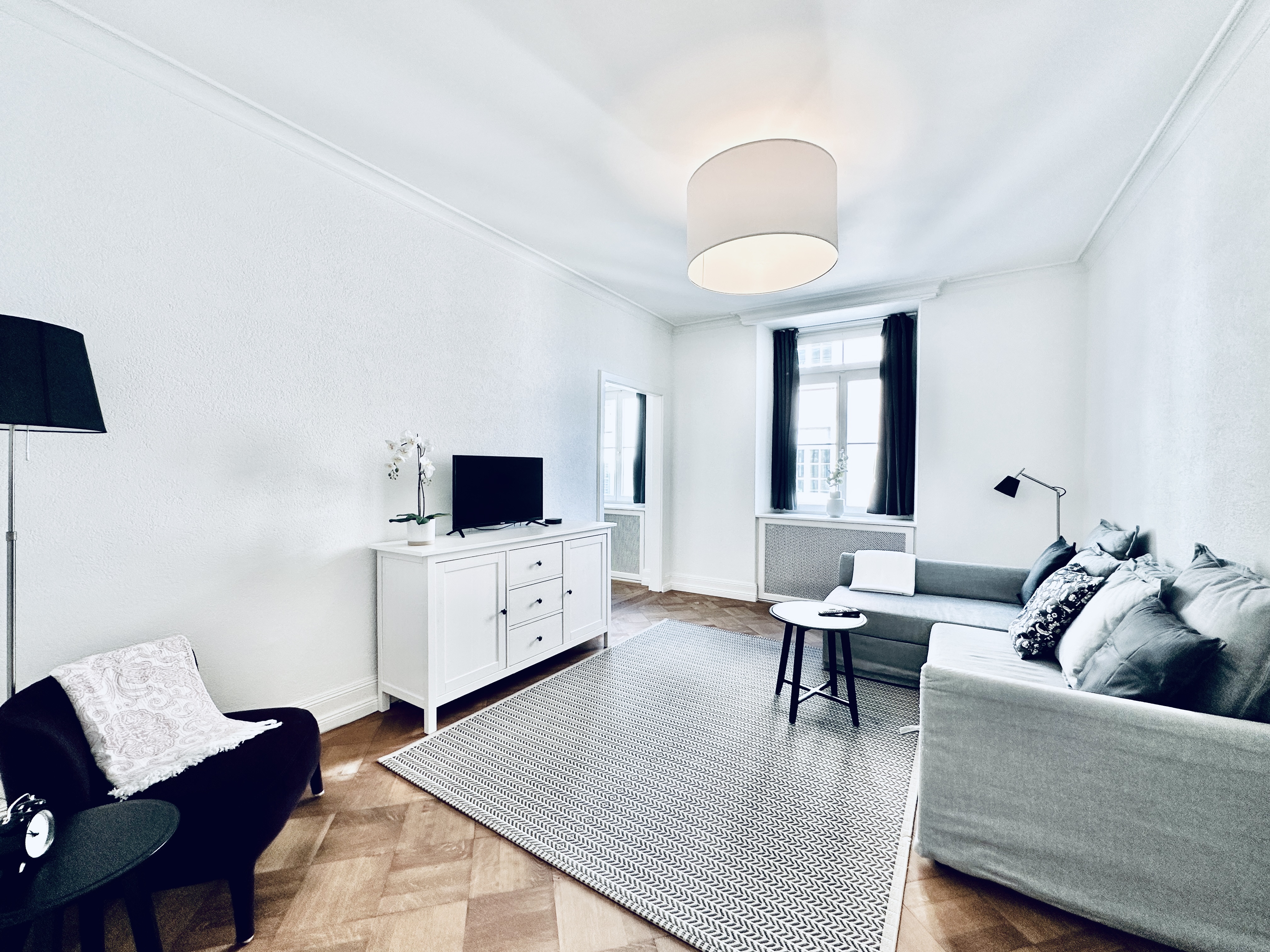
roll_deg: -0.3
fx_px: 514
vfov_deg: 85.7
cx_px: 635
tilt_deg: -1.5
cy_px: 476
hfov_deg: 102.1
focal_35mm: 14
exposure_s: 1/99
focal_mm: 2.22
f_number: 2.2
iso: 125
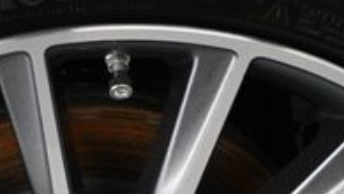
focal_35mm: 206
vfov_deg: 5.8
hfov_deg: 10.4
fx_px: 1880
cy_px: 358
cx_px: 55
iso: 1600
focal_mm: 40
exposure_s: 1/125
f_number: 4.5
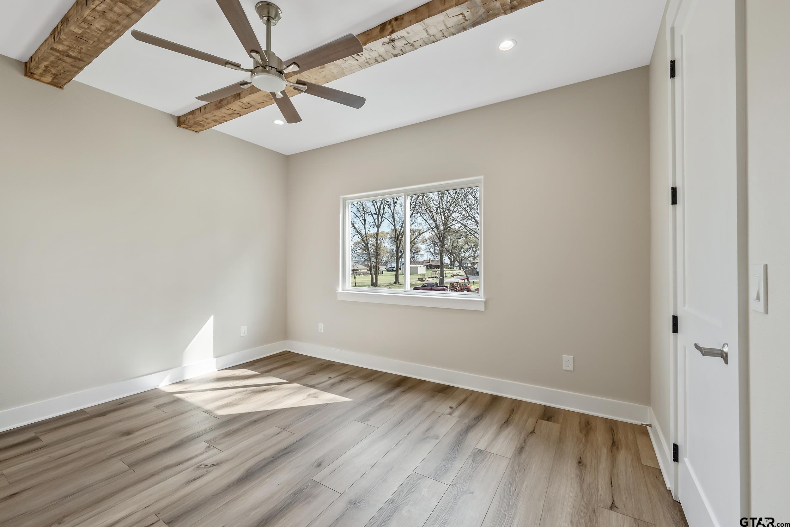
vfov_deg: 77.3
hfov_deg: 100.4
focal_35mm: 15
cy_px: 264
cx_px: 395
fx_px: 329
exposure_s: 1/125
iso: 800
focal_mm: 15
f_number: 8
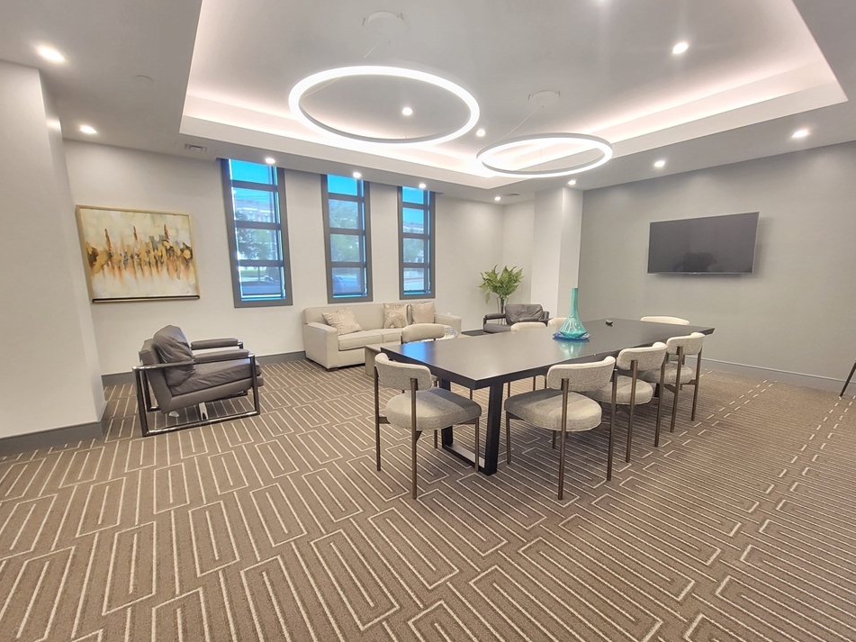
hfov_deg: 102.0
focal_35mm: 14
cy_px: 328
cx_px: 453
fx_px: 346
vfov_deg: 85.6
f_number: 2.2
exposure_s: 1/30.8
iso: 500
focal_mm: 2.2
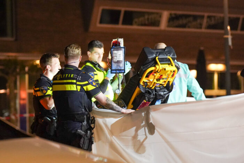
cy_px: 82
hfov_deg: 11.3
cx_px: 122
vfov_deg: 7.6
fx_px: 1228
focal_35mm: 181
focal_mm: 121
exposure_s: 1/30
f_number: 2.8
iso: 3200
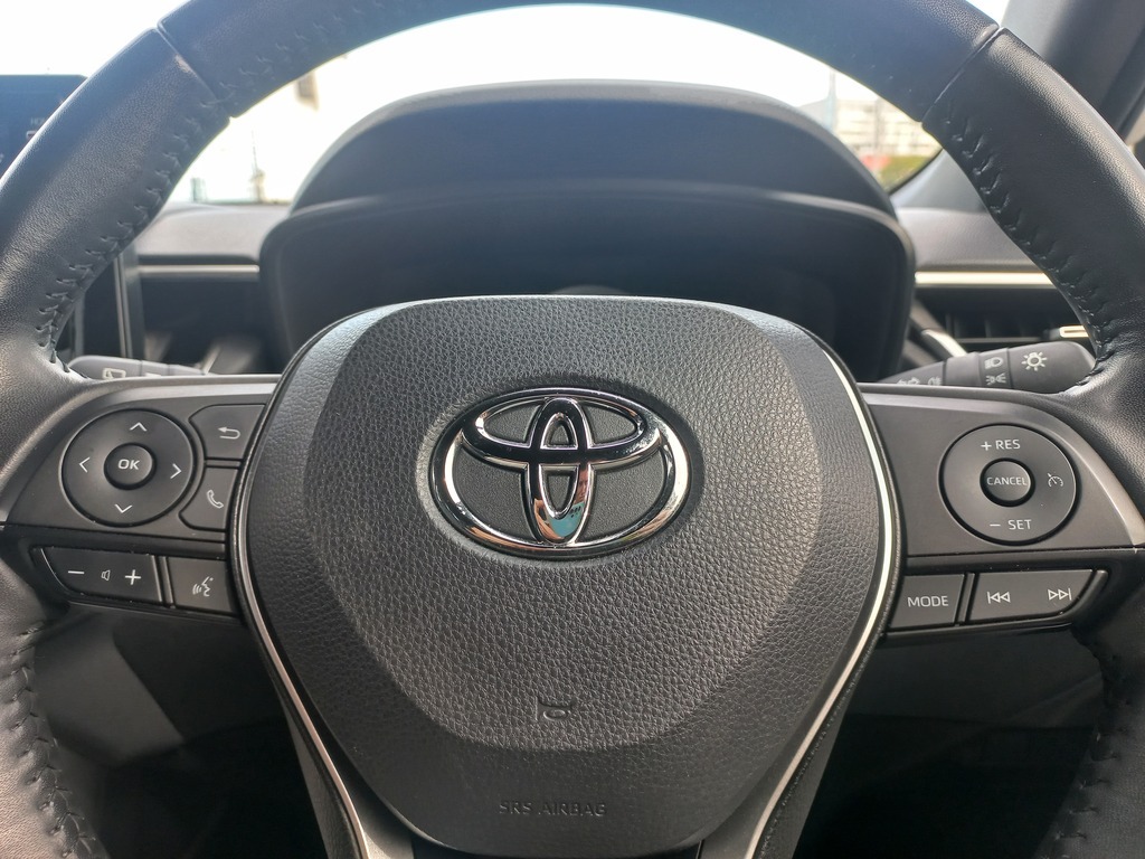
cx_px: 572
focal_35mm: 25
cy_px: 430
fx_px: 827
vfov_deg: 54.9
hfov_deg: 69.4
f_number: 1.8
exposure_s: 1/60
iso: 50
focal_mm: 4.6
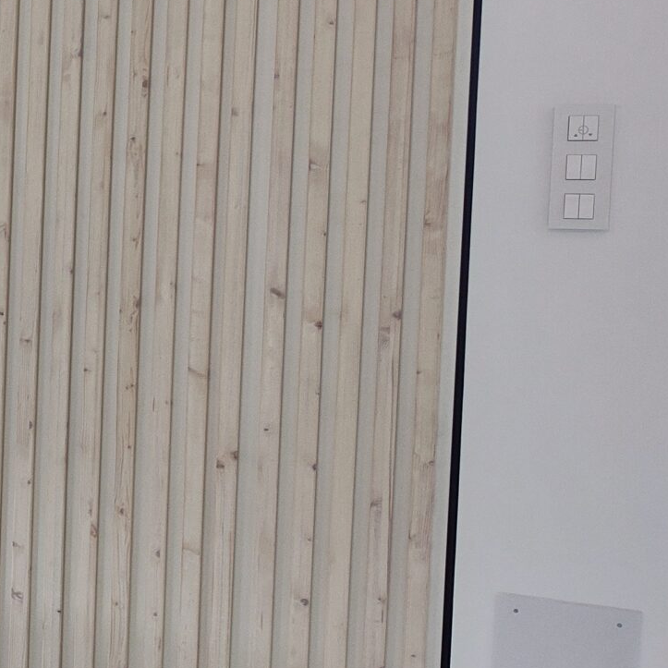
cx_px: -505
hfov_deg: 18.9
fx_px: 1572
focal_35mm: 72
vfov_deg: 24.0
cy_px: 282
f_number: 1.88
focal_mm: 5.56
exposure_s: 1/100
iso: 118
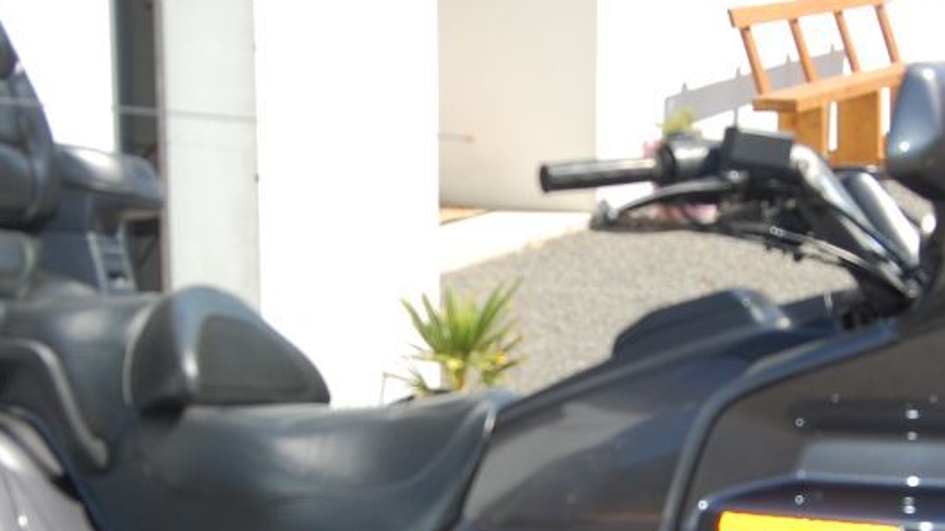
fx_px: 2280
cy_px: 418
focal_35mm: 91
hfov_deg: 23.4
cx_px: 510
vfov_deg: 13.2
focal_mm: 24
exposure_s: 1/500
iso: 200
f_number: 6.3
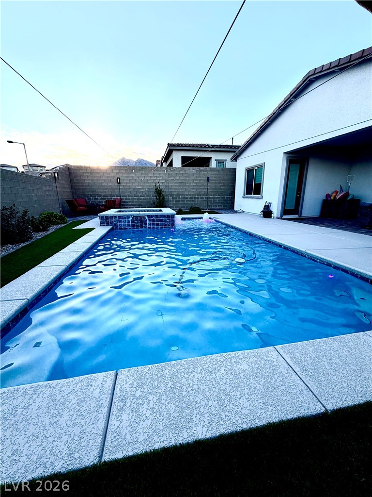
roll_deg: +0.6
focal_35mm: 14
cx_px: 186
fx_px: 201
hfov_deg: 85.7
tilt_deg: -14.5
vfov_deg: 102.1
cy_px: 248
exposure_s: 1/502
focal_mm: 2.22
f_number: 2.2
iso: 64
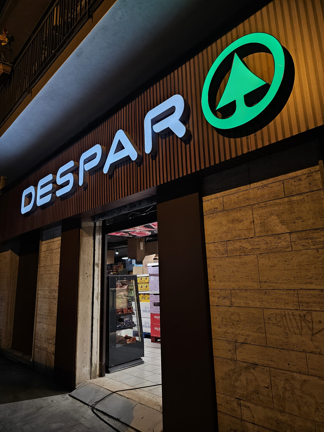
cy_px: 216
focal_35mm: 23
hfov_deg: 58.9
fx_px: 287
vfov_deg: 73.9
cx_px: 162
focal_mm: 6.3
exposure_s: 1/100
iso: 125
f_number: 1.7
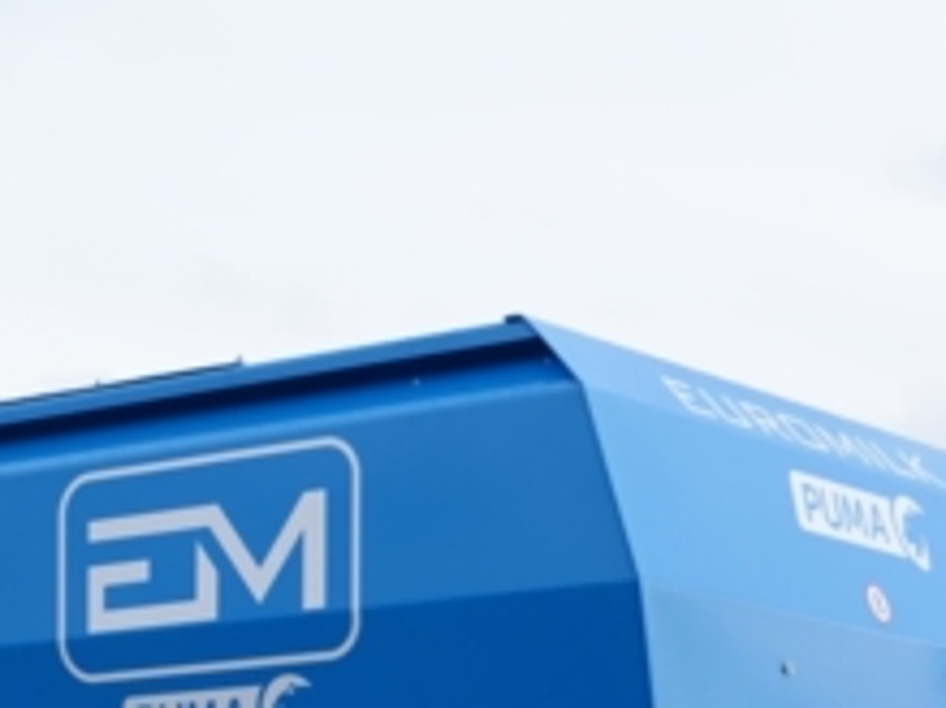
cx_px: 186
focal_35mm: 123
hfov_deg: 15.9
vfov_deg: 11.7
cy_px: 898
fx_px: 3360
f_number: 5
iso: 200
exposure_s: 1/200
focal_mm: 24
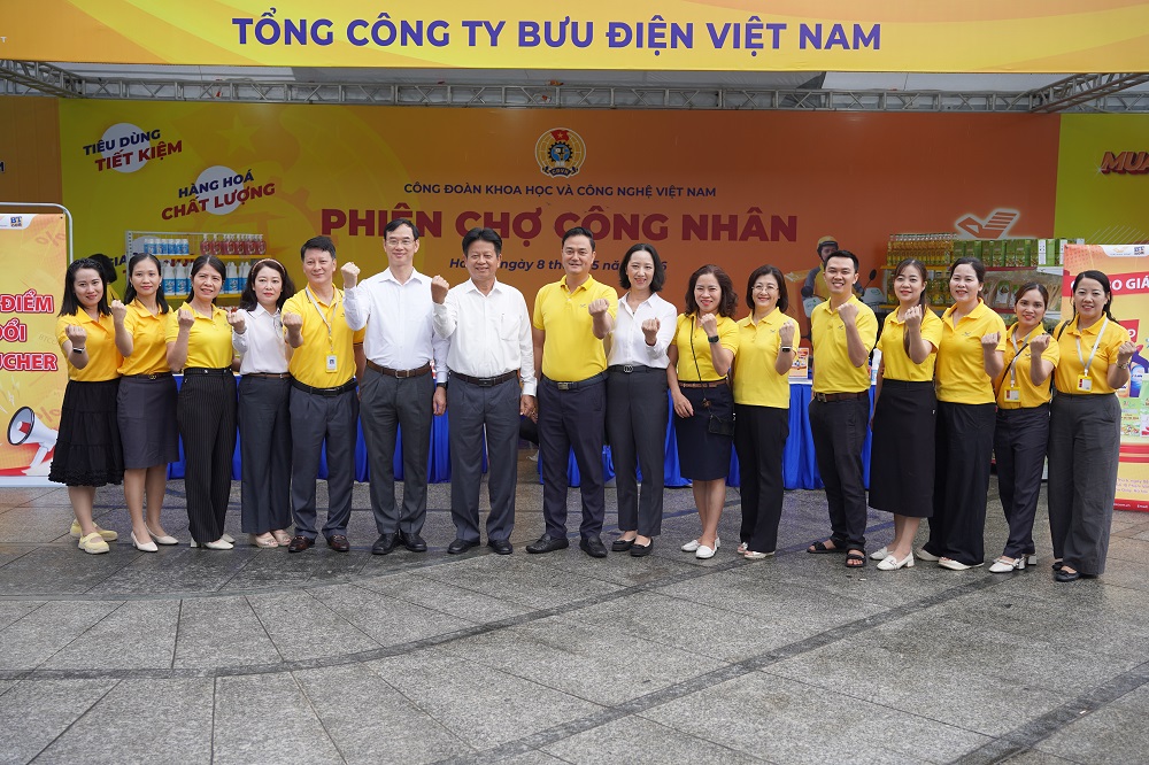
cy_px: 382
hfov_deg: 48.7
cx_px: 574
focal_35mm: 40
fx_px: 1270
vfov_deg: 33.5
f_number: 4
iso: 160
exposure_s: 1/160
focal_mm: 39.8
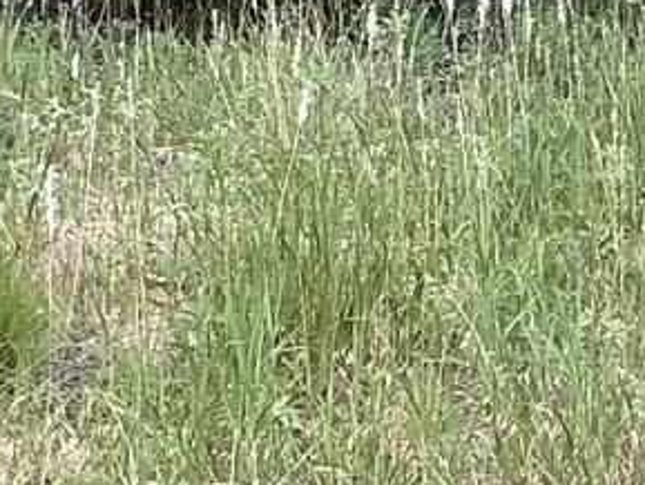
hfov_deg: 9.4
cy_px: 125
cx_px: 1120
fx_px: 3765
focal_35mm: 202
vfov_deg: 7.4
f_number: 1.8
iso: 20
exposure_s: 1/219
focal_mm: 3
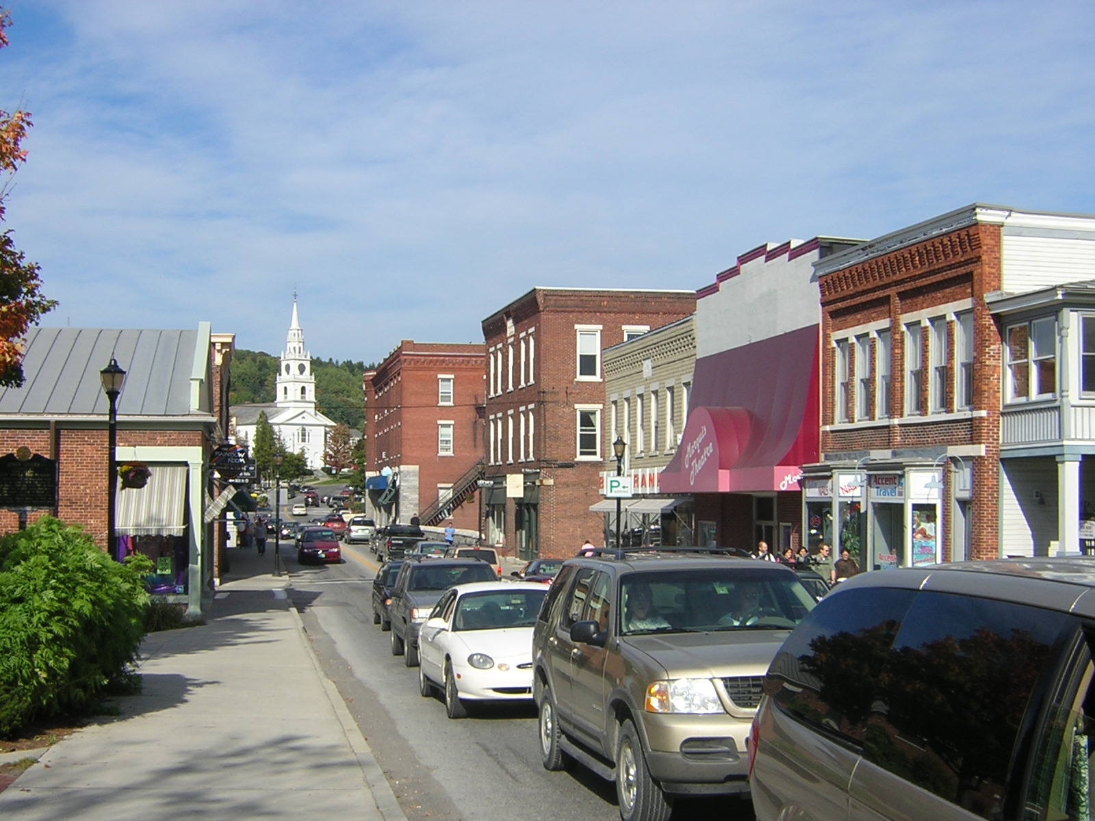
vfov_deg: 28.6
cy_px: 410
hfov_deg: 37.5
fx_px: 1613
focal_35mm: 51
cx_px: 548
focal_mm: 6.6
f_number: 6.2
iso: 100
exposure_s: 1/353
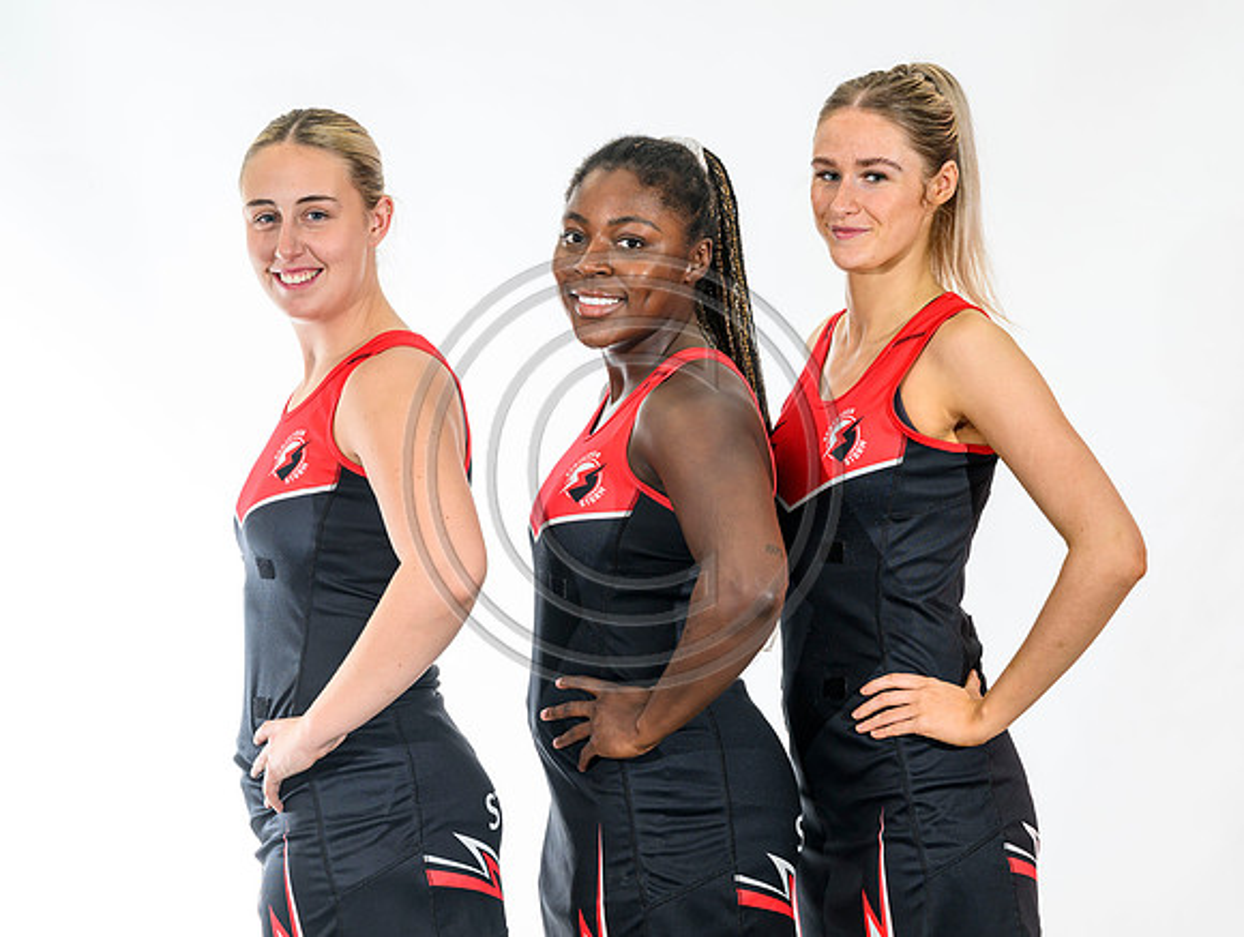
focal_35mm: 142
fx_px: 5098
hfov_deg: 13.9
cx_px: 683
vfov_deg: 10.5
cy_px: 427
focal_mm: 120
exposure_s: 1/160
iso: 320
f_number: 5
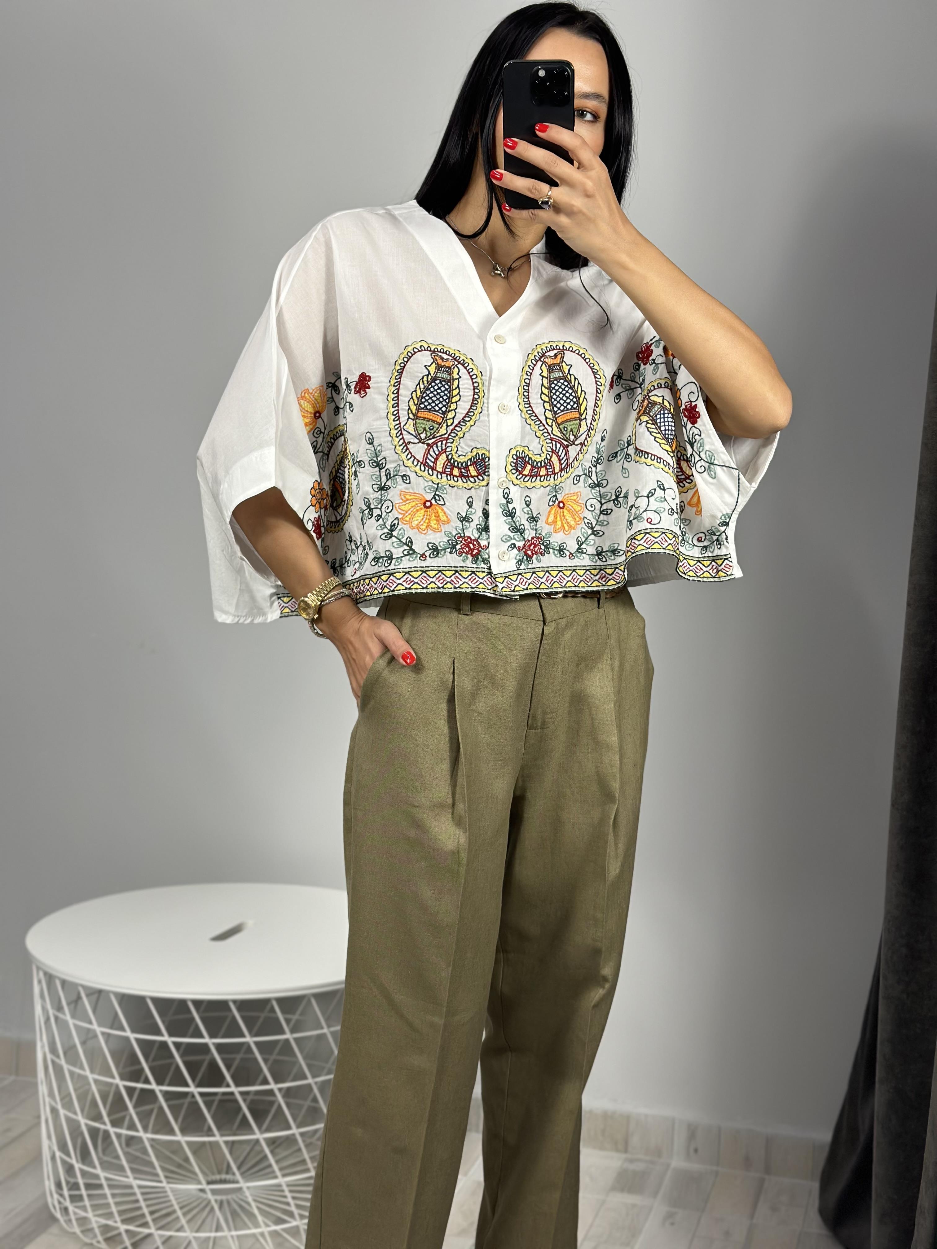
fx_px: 1732
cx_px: 468
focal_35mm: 48
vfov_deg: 39.7
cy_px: 624
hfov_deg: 30.3
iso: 80
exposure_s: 1/100
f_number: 1.78
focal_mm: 6.86
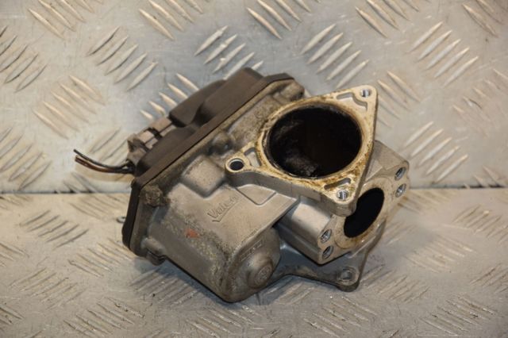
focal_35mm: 147
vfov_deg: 9.3
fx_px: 2073
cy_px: 169
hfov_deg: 14.0
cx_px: 254
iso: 800
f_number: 5.6
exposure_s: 1/200
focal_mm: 98
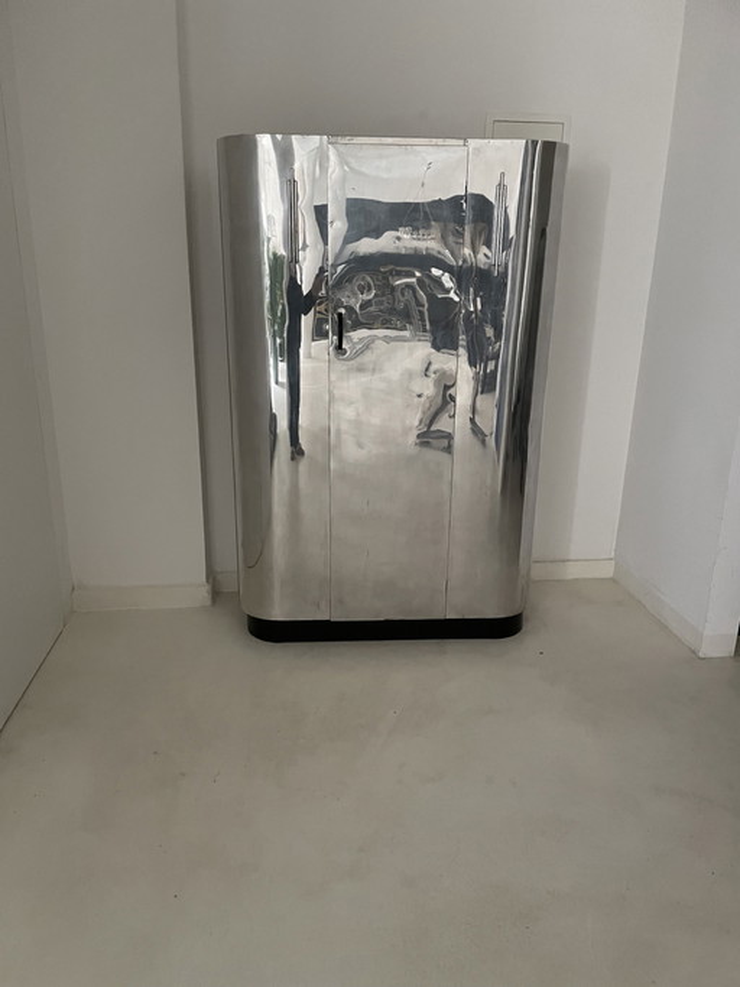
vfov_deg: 67.3
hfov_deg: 53.0
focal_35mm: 26
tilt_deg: -16.2
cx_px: 370
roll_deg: +0.6
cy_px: 494
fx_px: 741
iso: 640
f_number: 1.6
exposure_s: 1/40
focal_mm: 4.2
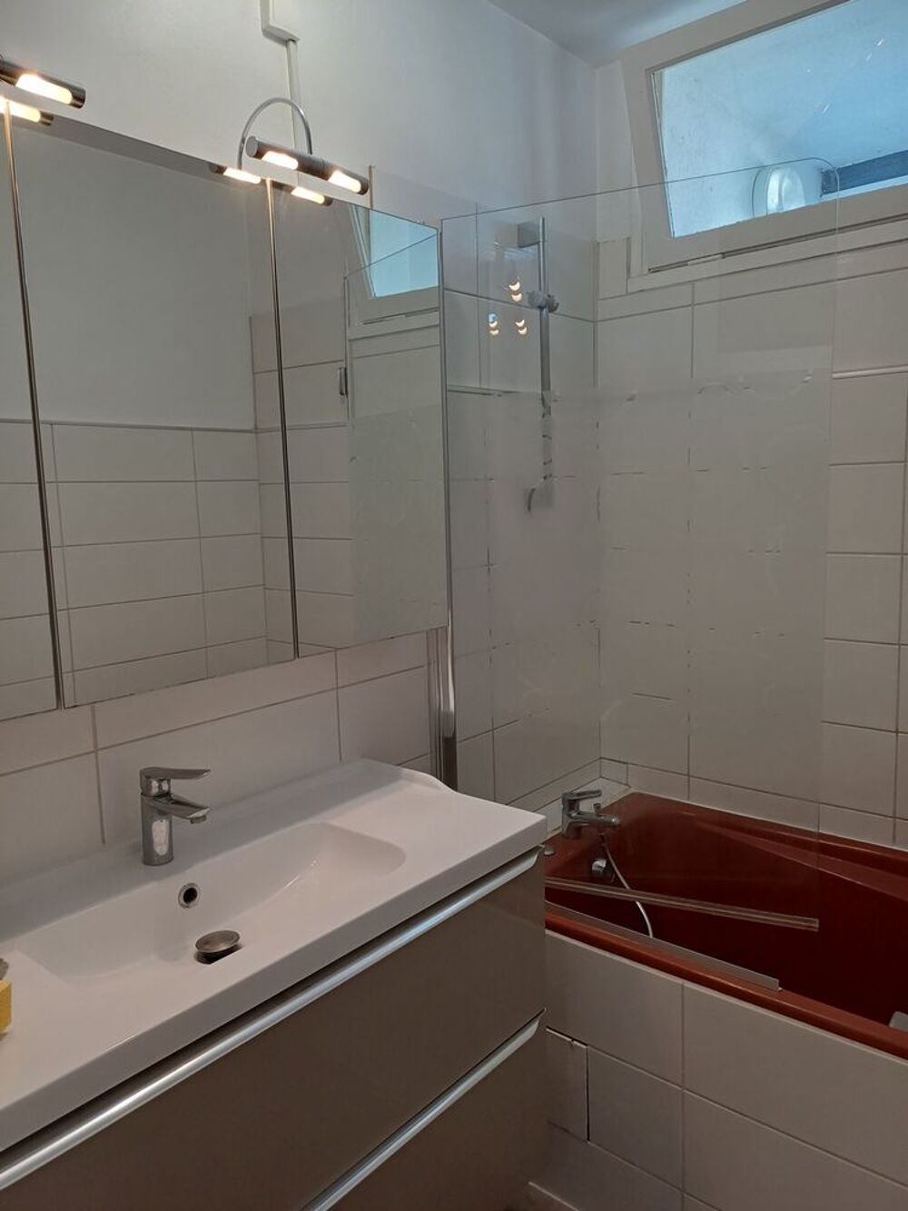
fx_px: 874
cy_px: 606
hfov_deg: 54.9
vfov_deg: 69.4
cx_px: 454
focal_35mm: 25
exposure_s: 1/50
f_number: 1.8
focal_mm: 4.65
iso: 100
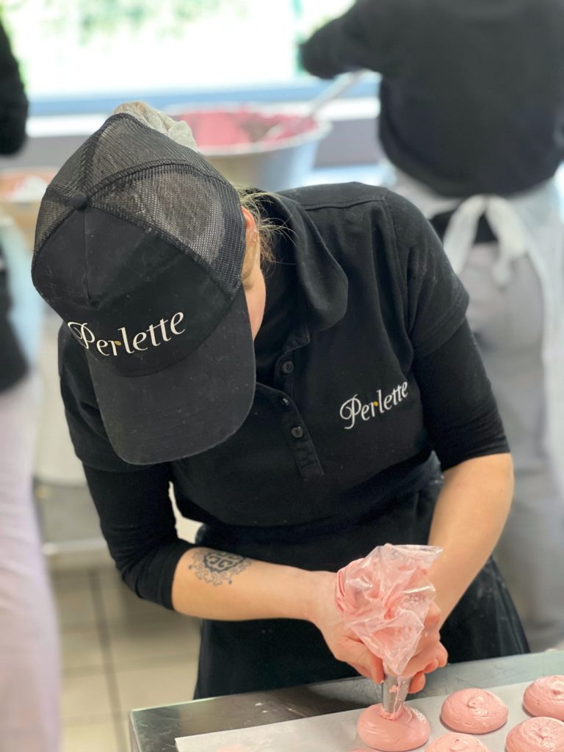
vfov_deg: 25.3
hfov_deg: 19.1
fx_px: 1673
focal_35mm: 77
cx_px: 282
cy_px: 376
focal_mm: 9
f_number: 2.8
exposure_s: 1/25
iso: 320
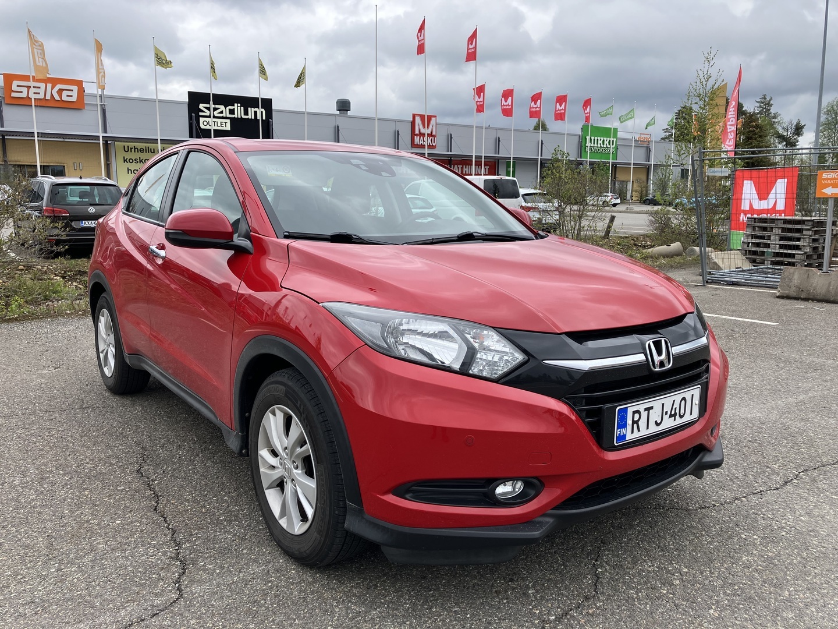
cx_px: 419
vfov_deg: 49.7
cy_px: 314
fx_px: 678
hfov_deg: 63.4
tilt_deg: -8.9
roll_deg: -0.3
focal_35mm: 28
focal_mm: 3.99
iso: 32
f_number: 1.8
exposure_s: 1/546
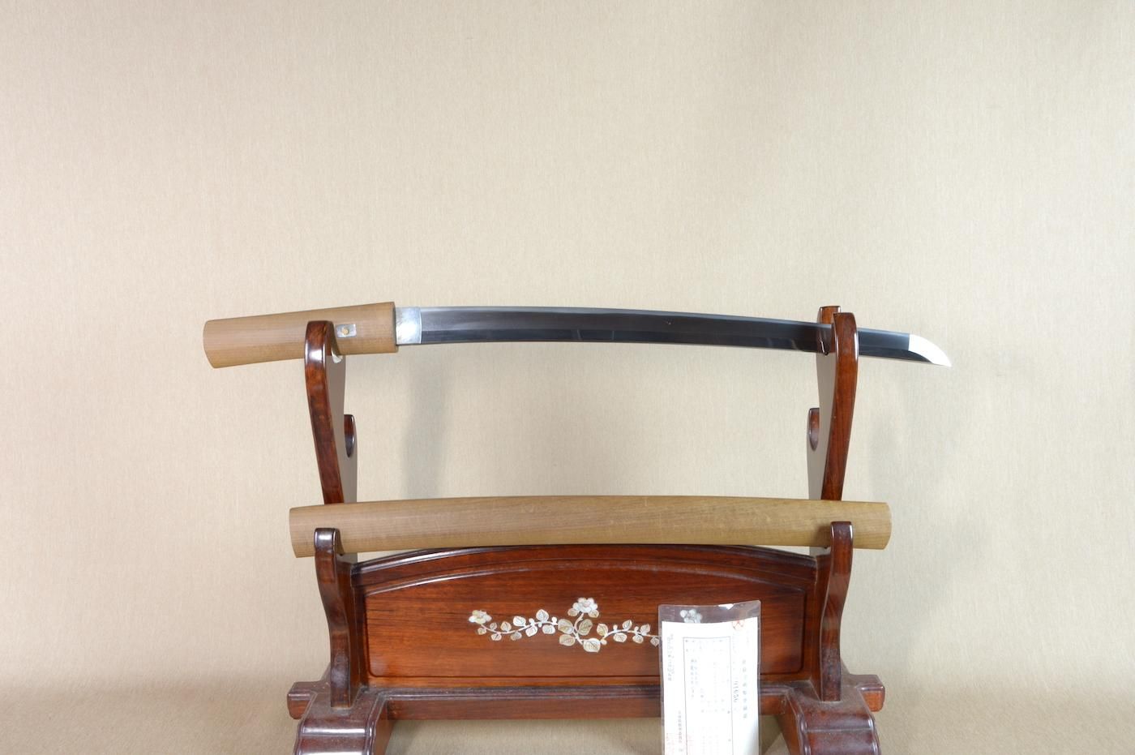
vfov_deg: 43.5
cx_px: 568
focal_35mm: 30
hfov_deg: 62.0
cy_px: 378
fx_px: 945
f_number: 11
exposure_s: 1/2
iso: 400
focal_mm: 20
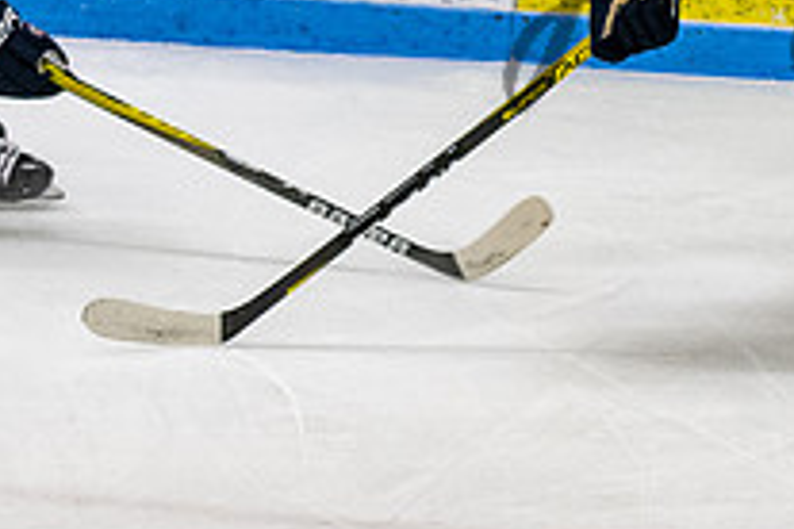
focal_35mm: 439
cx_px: 726
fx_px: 9682
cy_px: -73
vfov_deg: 3.1
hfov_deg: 4.7
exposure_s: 1/800
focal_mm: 70
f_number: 3.2
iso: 2000
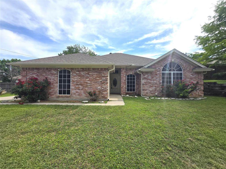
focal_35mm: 13
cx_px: 113
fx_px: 85
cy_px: 84
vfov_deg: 89.9
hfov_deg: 106.2
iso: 25
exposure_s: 1/1300
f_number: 2.2
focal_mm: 1.7
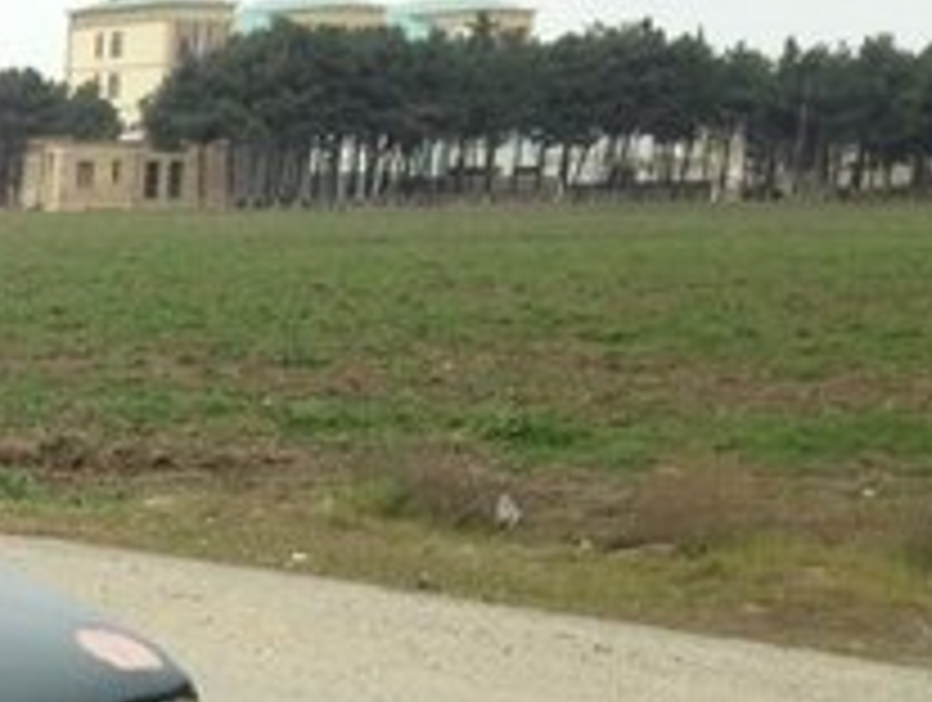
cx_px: -504
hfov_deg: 16.8
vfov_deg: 13.8
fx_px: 2832
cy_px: 821
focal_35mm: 105
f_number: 2.4
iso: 50
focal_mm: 4.12
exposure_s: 1/132
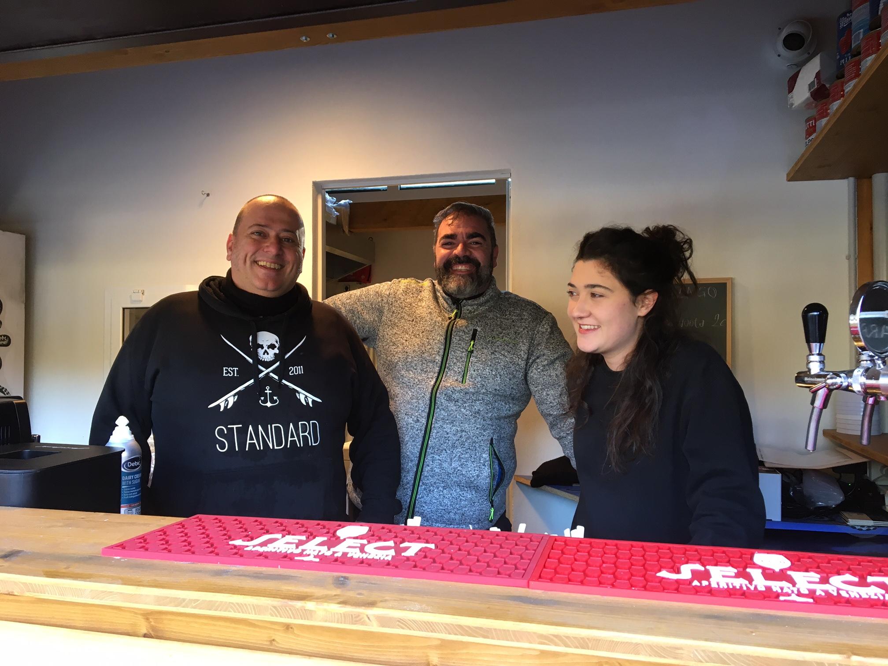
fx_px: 744
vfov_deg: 48.2
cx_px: 444
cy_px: 333
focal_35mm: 29
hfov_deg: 61.7
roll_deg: -0.1
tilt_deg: +1.9
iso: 64
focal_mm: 4.15
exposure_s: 1/33
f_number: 2.2
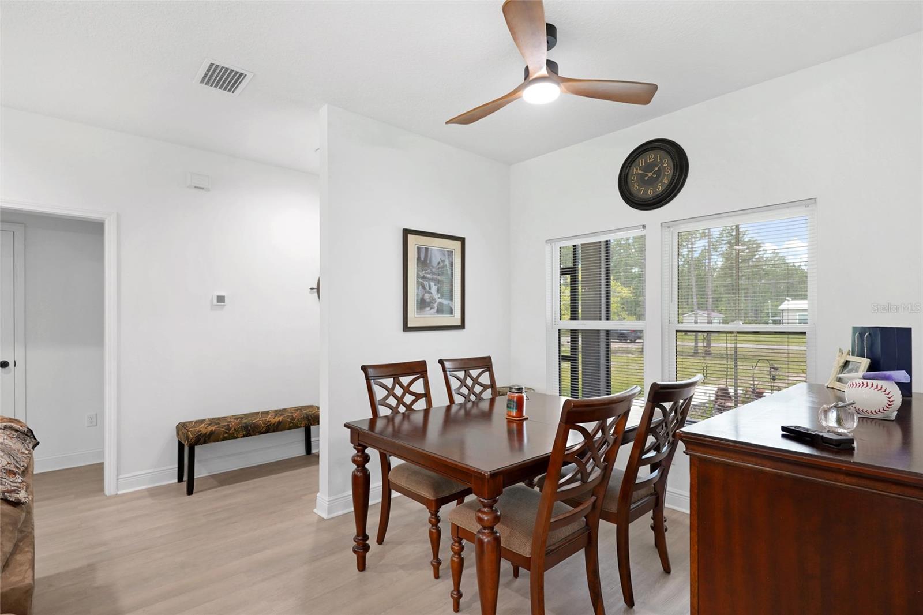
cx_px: 462
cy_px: 308
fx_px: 436
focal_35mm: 17
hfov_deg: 93.3
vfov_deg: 70.4
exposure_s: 1/1000
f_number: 8
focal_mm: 17
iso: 800
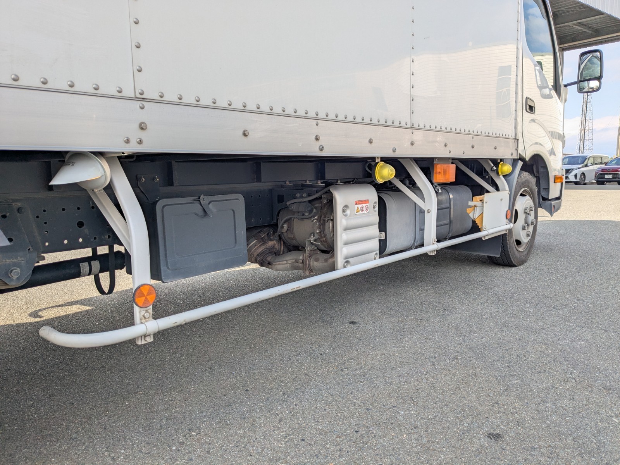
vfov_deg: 51.4
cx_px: 310
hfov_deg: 65.3
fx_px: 484
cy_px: 232
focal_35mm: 27
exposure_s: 1/975
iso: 39
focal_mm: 4.38
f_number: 1.73
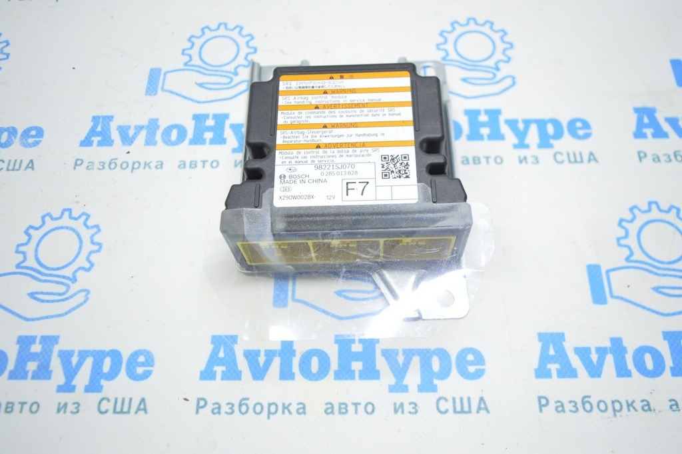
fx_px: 596
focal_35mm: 32
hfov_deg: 59.5
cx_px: 341
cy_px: 227
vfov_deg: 41.6
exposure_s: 1/40
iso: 400
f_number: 3.8
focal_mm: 21
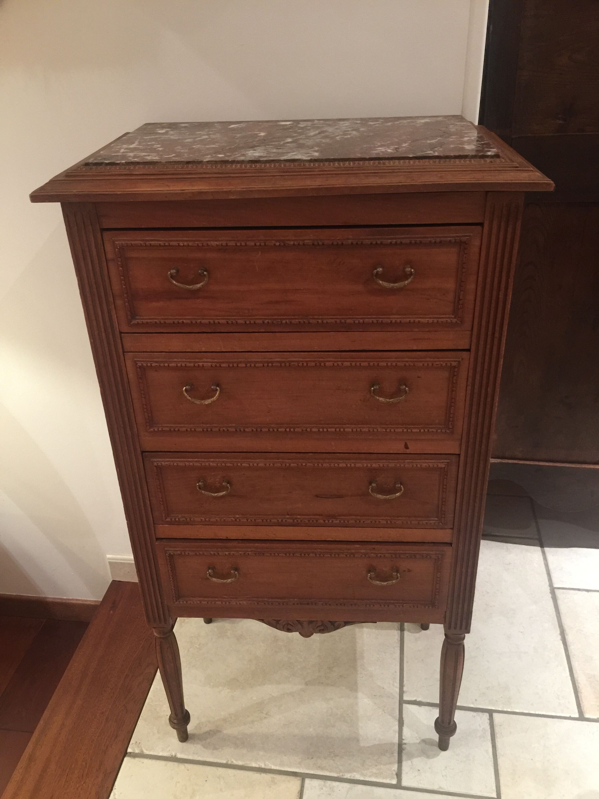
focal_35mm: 29
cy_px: 400
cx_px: 300
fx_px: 669
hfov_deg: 48.2
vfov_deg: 61.7
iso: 125
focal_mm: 4.15
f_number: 2.2
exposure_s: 1/8
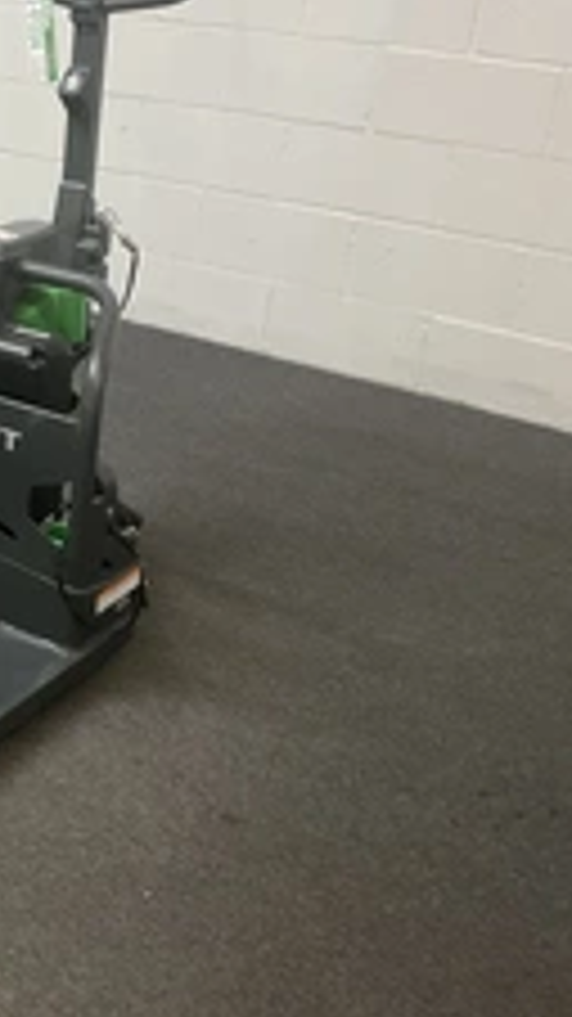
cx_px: -167
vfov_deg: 37.2
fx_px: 1511
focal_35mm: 56
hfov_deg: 19.8
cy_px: 441
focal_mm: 3
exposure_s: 1/40
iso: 200
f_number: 1.8
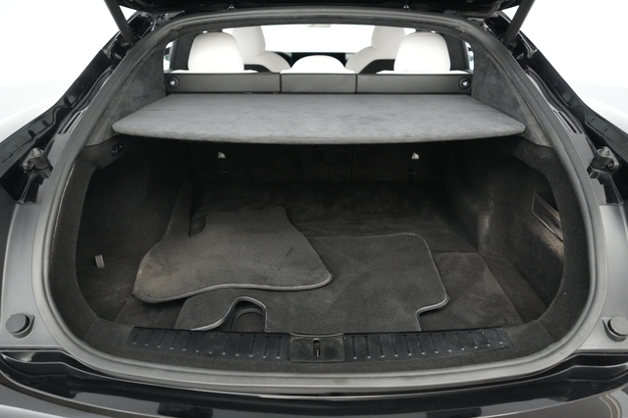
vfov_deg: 46.4
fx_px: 488
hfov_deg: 65.5
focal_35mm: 28
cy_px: 209
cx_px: 314
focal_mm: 28
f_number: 2.8
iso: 8000
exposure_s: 1/160
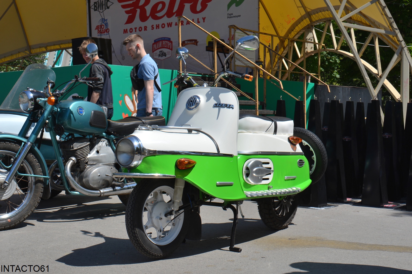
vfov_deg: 28.0
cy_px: 137
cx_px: 206
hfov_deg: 41.1
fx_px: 549
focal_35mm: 48
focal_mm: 32
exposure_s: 1/320
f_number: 9
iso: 100
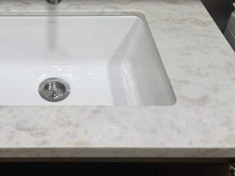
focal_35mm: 46
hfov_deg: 39.9
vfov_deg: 30.6
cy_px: 31
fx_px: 312
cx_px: 54
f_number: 1.7
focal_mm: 6.3
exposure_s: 1/120
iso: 320
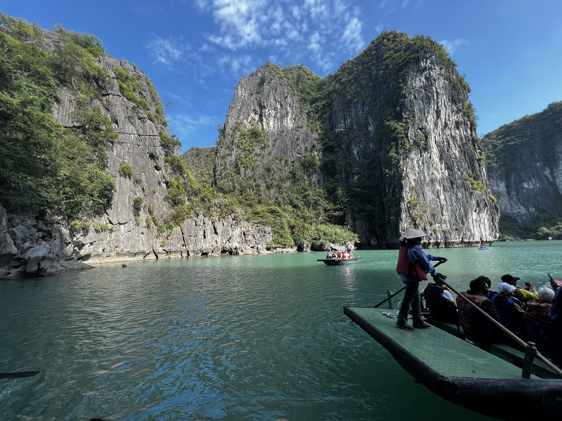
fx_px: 211
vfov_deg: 89.9
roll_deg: +2.2
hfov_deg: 106.2
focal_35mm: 13
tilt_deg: +8.0
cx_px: 281
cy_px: 210
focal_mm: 1.57
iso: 32
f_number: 1.8
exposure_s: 1/499
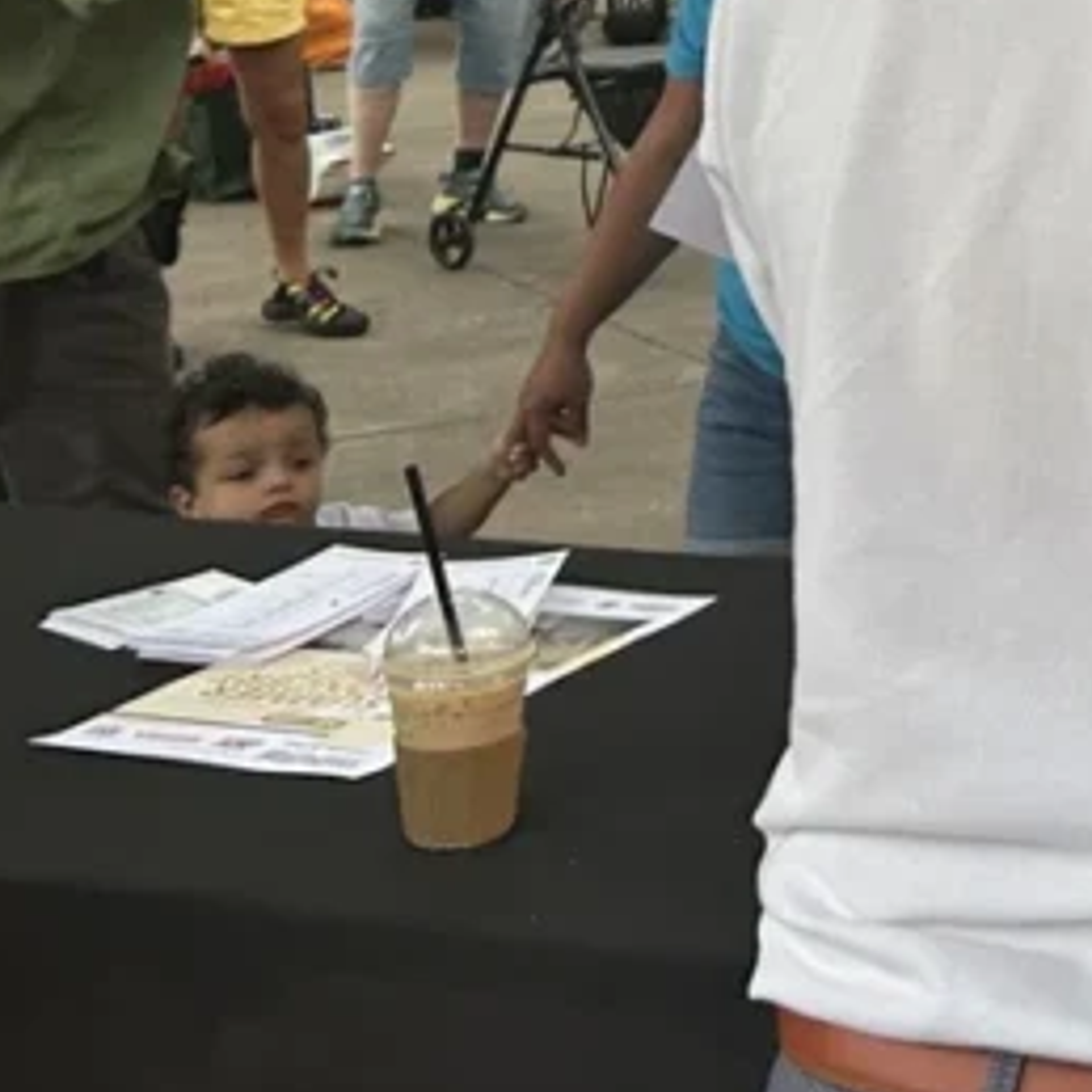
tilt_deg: -3.2
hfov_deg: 17.0
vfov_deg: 18.1
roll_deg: +0.3
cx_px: 1712
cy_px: -232
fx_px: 3248
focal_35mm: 91
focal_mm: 5.7
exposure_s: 1/120
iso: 125
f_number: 1.5
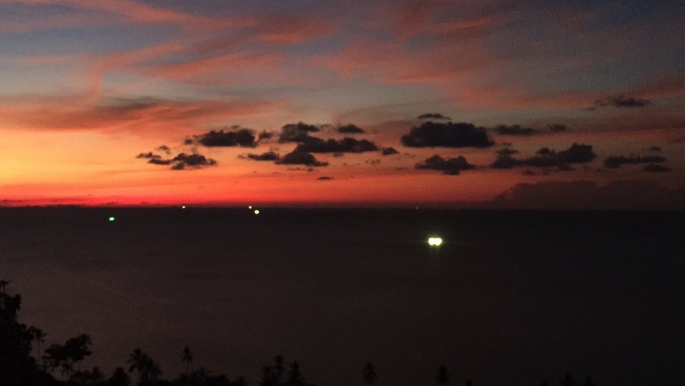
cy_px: 153
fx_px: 854
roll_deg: -1.6
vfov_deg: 25.4
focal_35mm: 47
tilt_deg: +2.9
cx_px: 327
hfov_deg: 43.7
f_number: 2.2
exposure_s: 1/15
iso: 500
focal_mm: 4.15
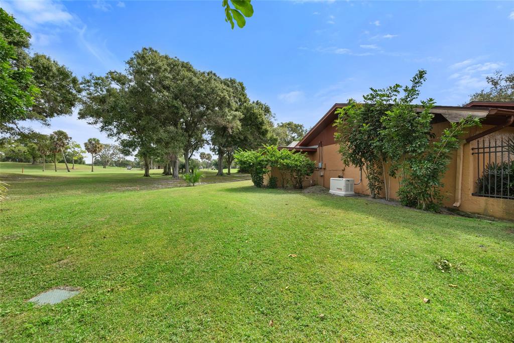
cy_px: 172
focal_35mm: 14
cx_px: 257
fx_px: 200
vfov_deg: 81.2
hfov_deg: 104.2
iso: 250
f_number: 6.3
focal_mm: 14
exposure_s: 1/500
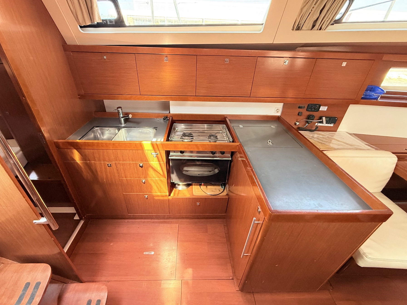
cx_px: 196
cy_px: 147
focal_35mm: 15
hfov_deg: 98.1
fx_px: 176
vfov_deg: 81.7
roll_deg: -2.2
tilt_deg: -30.8
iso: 320
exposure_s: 1/88
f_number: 2.2
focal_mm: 2.22
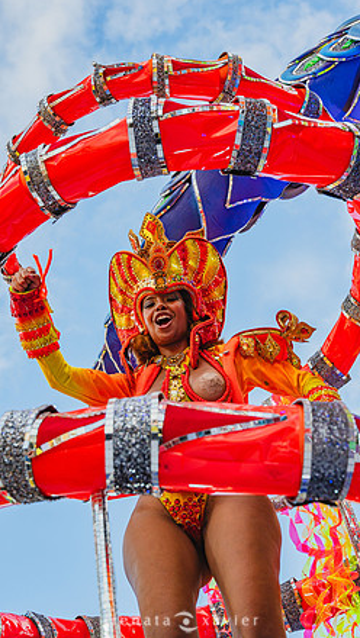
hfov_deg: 26.0
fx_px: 779
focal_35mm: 46
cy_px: 320
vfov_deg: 44.6
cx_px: 182
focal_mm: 43
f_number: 5.6
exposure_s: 1/1600
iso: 640
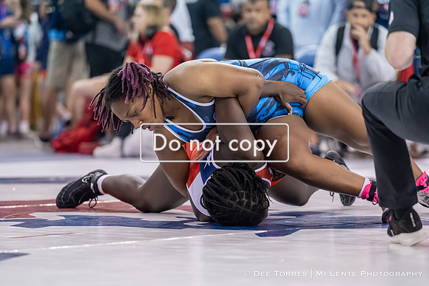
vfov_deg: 7.3
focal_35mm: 189
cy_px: 174
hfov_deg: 10.9
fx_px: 2254
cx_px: 225
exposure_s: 1/800
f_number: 2.8
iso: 3200
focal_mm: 140
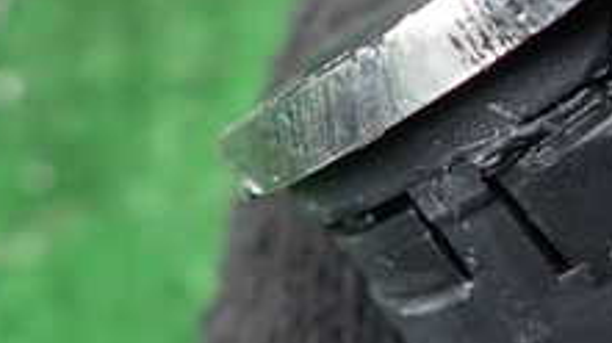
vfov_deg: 15.4
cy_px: -119
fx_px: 1200
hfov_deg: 26.5
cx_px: 662
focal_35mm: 74
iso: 160
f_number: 2
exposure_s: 1/60
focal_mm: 4.5
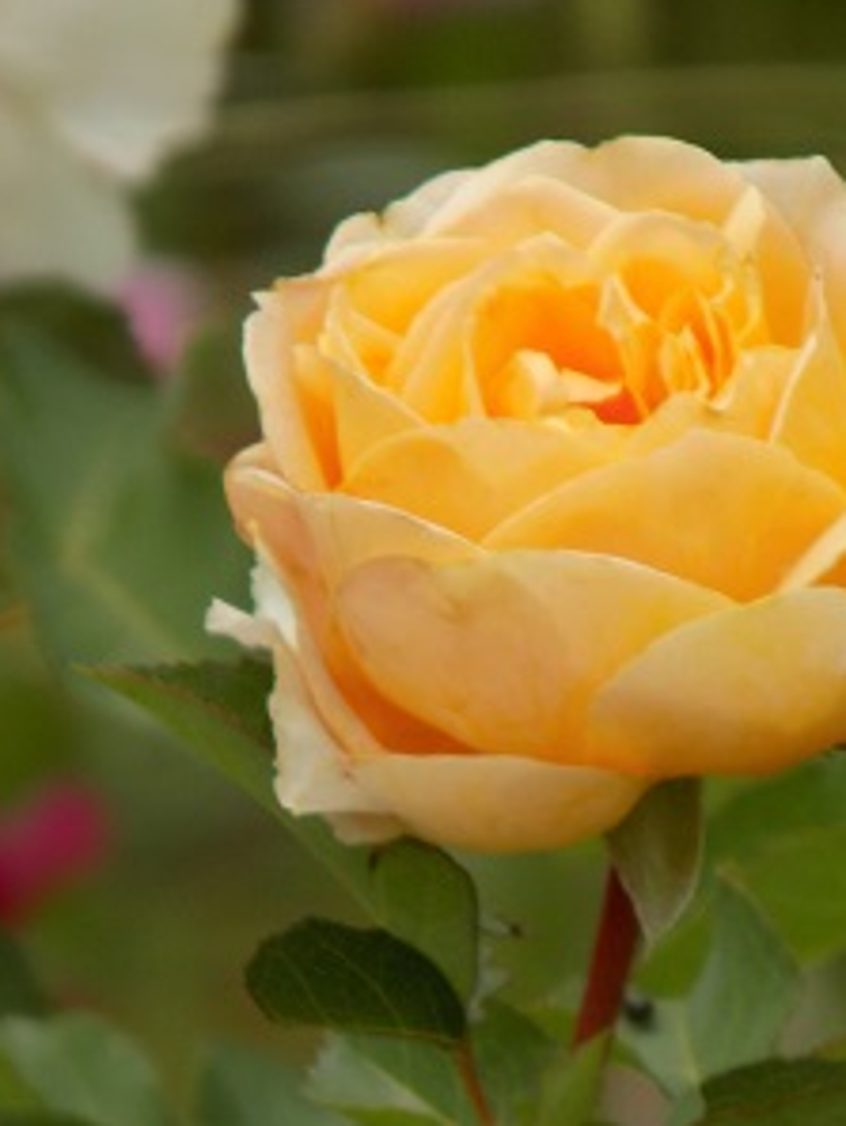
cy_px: 660
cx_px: 558
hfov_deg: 1.5
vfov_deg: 1.9
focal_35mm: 1019
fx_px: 33181
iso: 80
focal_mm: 112
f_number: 5.9
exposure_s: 1/400
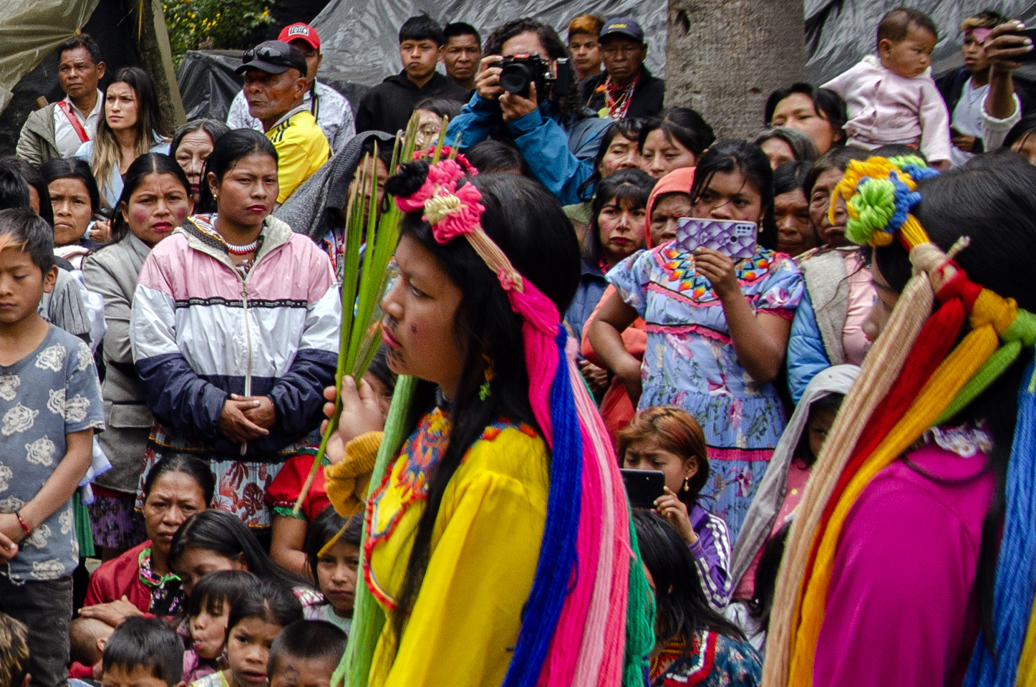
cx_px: -358
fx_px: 4107
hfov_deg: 13.8
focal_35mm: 143
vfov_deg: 9.6
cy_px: 287
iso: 200
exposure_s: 1/800
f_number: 4
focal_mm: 28
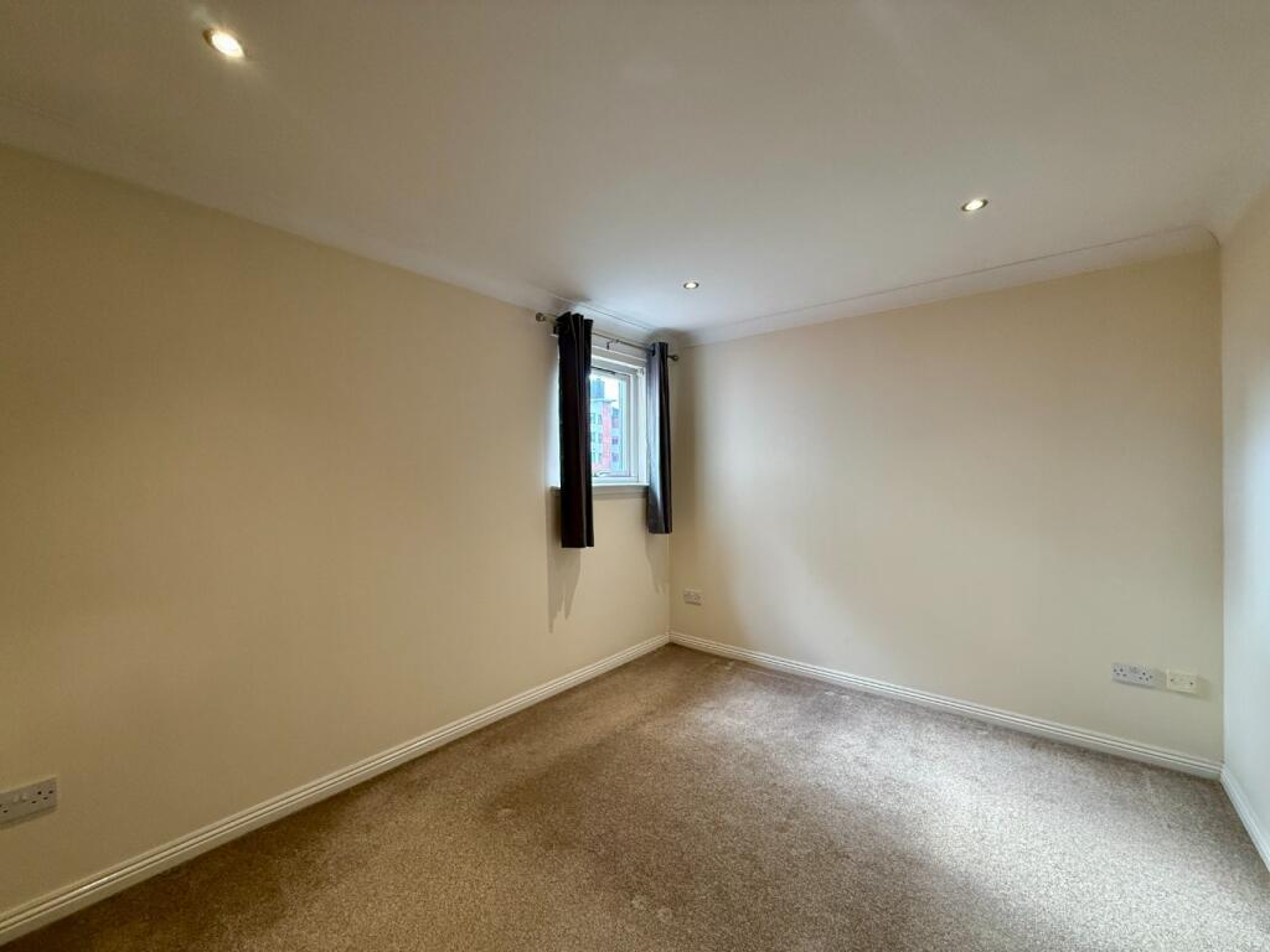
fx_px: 514
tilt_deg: +0.2
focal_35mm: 14
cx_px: 635
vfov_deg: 85.7
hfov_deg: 102.1
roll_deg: -0.1
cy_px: 476
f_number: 2.2
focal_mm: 2.22
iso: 200
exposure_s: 1/99
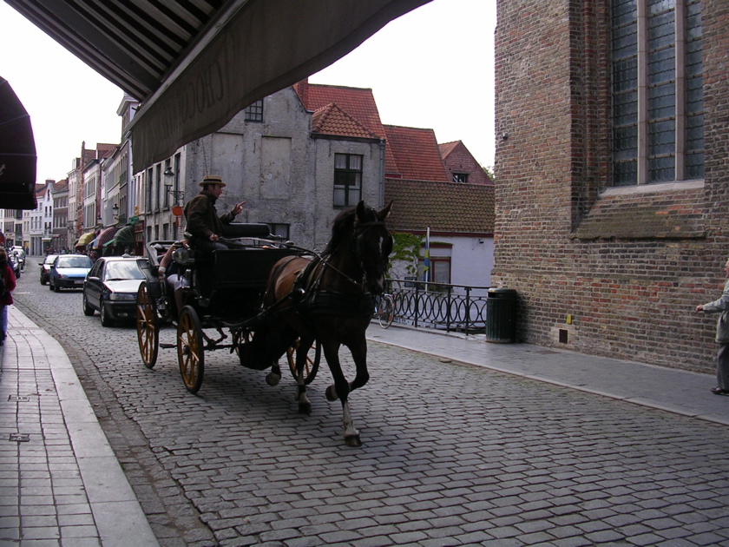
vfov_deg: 37.7
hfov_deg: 49.0
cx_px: 364
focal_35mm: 38
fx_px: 800
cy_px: 274
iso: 50
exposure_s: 1/428
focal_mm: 5.8
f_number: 2.8
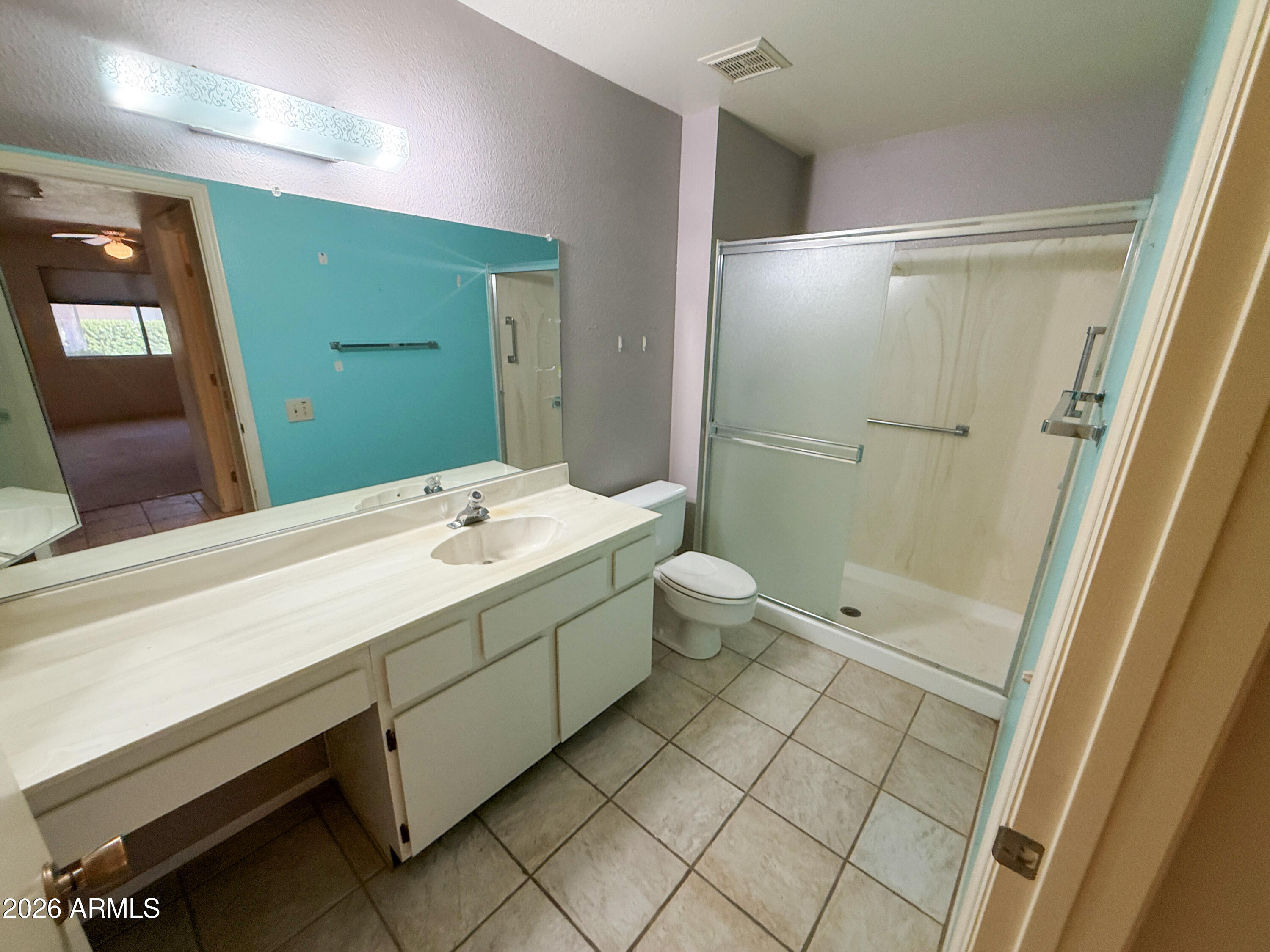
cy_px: 476
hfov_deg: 102.1
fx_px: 514
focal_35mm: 14
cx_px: 635
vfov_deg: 85.7
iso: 250
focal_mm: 2.22
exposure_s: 1/120
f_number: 2.2
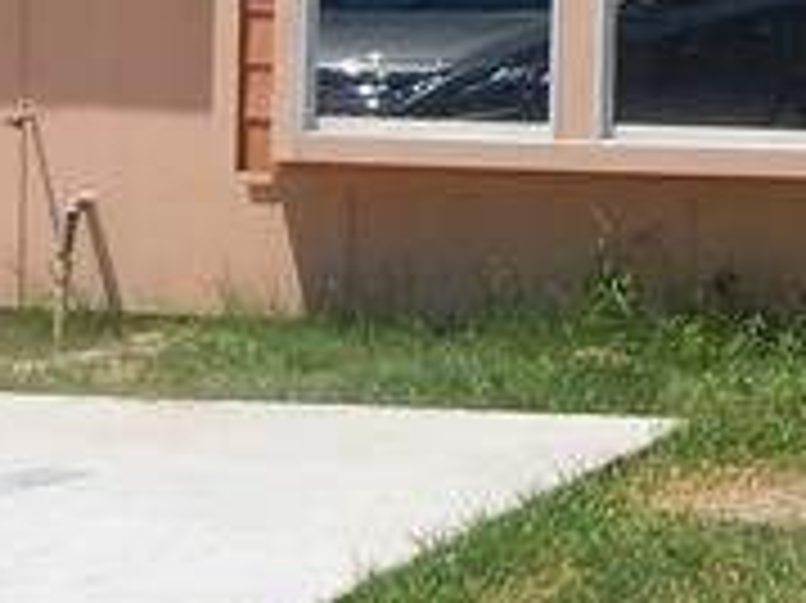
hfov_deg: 14.2
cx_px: 1346
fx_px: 2932
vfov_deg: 11.6
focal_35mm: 126
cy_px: -86
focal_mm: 4
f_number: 6
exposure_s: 1/640
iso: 125
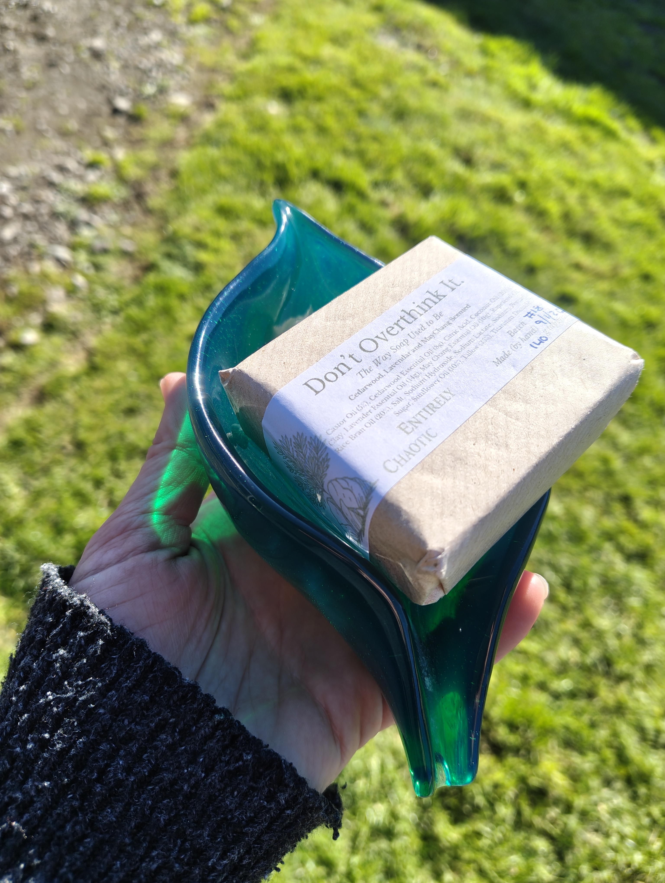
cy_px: 442
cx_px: 332
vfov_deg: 71.5
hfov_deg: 56.9
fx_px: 613
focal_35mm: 24
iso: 50
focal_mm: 5.56
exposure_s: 1/342
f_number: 1.88
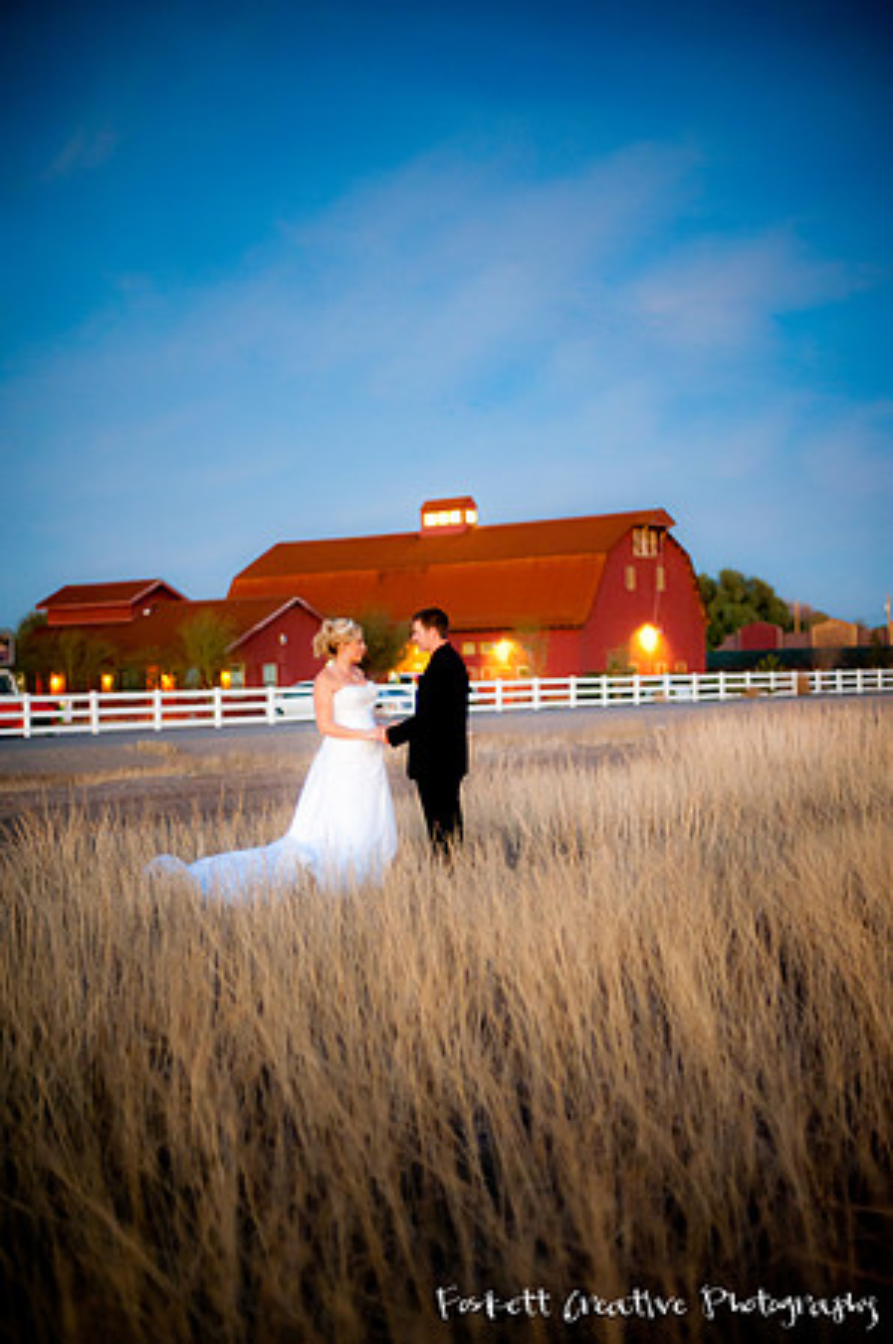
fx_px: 1865
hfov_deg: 26.9
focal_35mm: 50
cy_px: 672
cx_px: 446
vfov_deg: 39.6
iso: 2500
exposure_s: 1/160
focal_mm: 50
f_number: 1.4
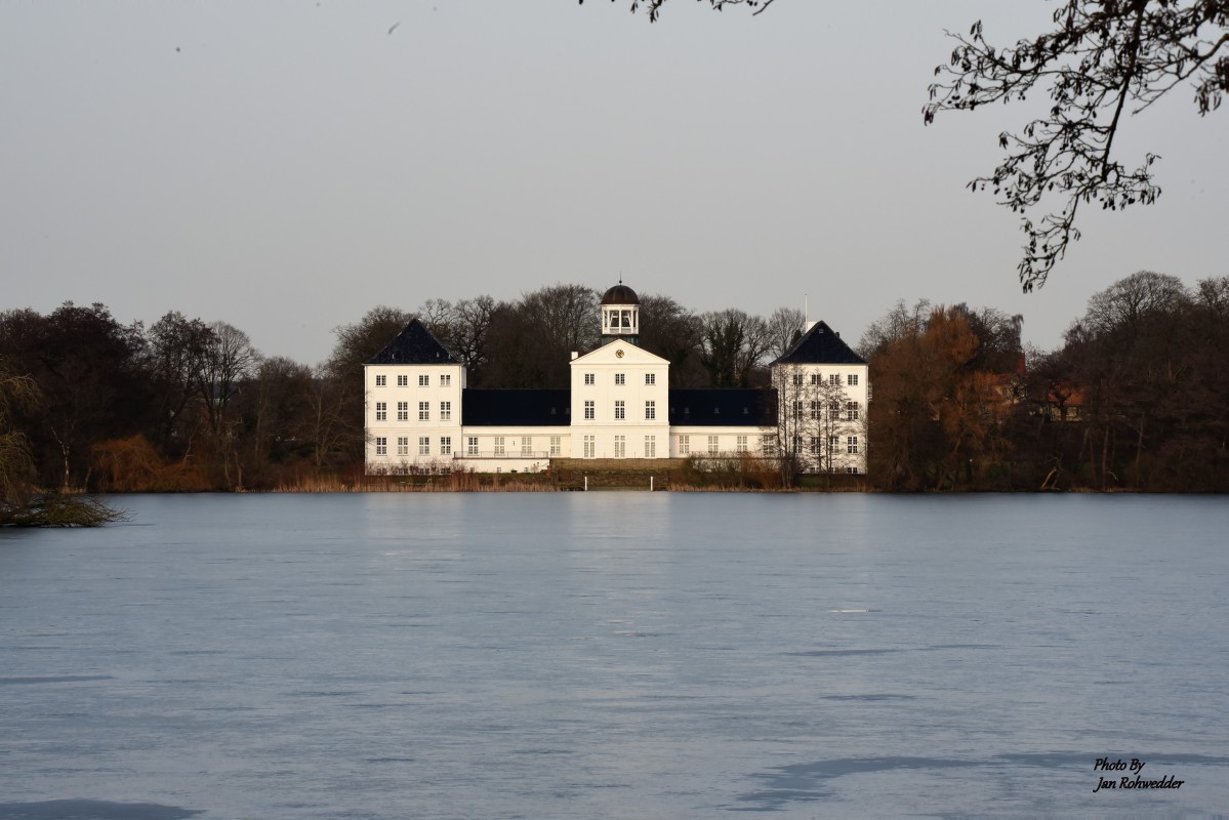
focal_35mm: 150
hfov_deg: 13.7
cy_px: 410
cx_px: 614
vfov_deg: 9.2
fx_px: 5122
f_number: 22
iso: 640
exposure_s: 1/80
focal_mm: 150
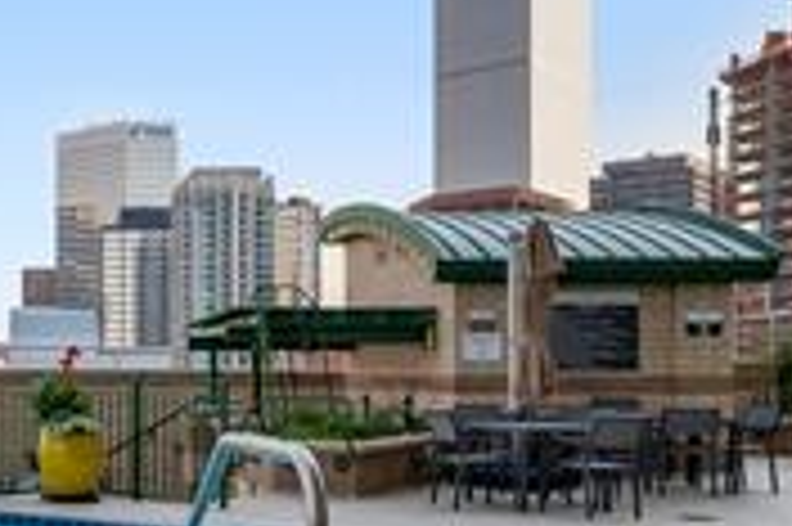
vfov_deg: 26.3
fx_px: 1121
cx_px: 40
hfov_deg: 35.9
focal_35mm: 51
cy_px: 348
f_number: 2.8
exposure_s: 1/2500
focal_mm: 14
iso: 125
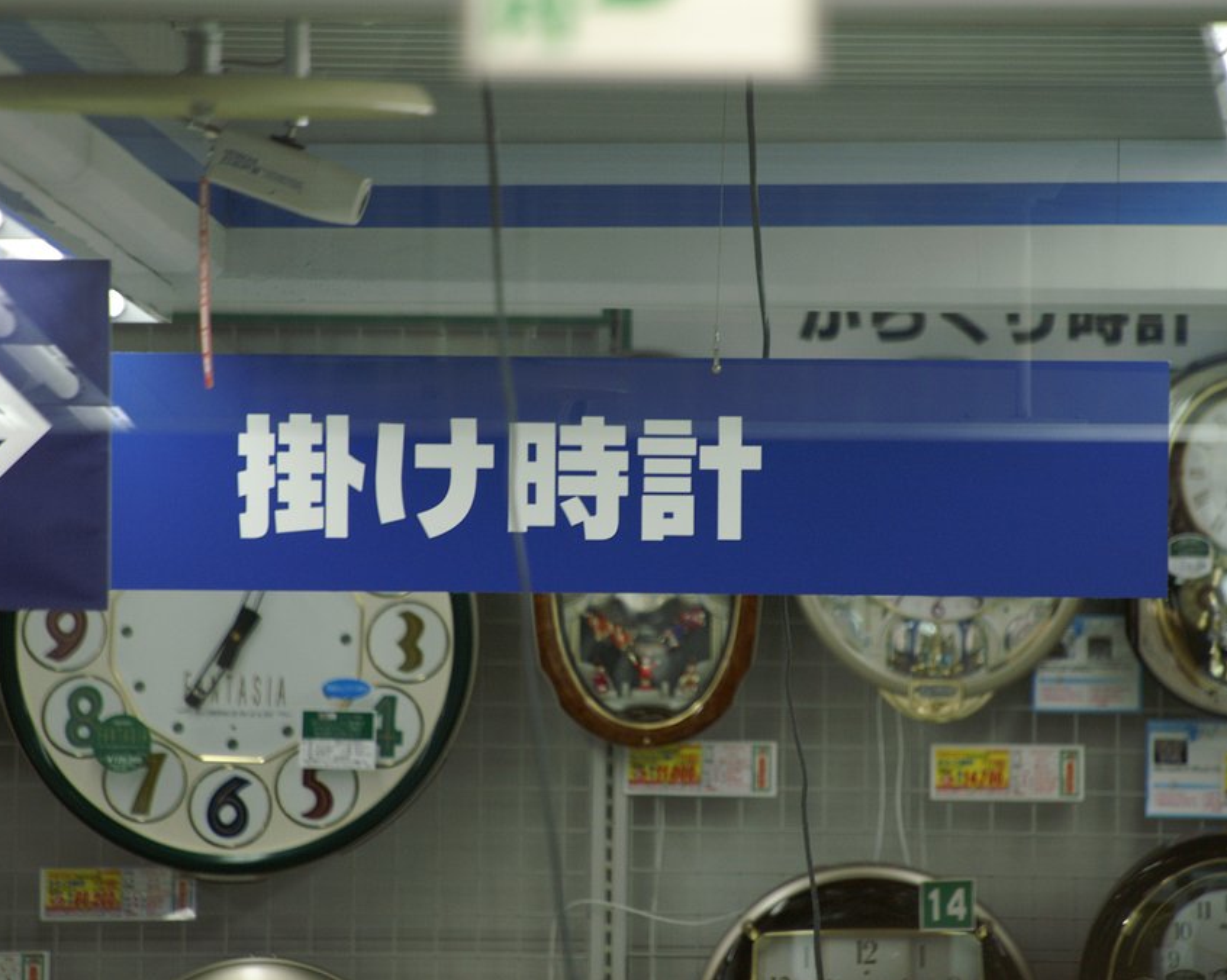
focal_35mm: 851
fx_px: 30889
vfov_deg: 1.8
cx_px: 680
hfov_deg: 2.3
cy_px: 491
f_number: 6.3
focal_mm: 500
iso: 400
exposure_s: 1/160
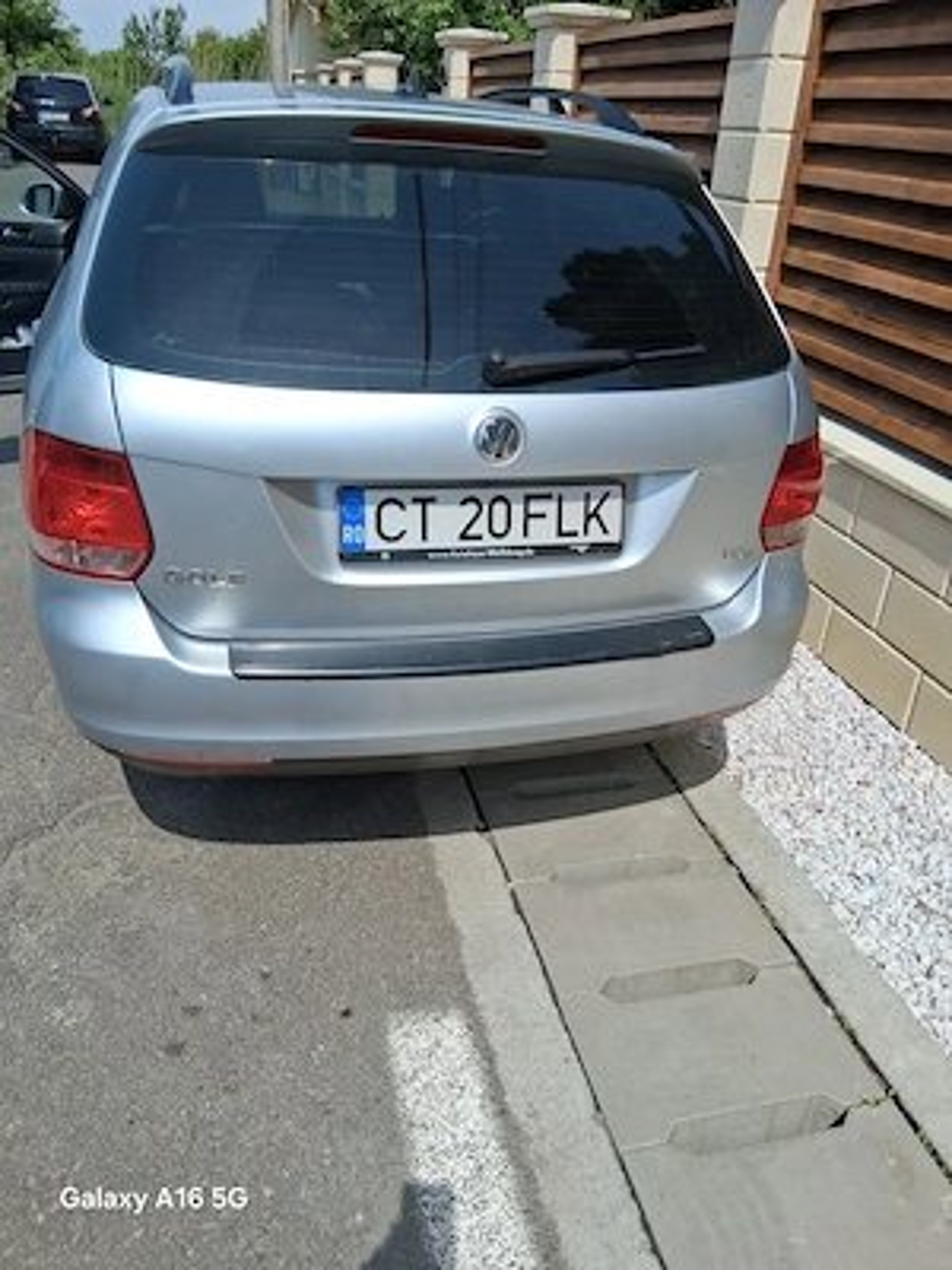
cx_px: 476
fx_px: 953
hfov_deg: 53.1
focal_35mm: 26
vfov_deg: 67.3
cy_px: 635
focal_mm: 3.98
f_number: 1.8
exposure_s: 1/991
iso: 25
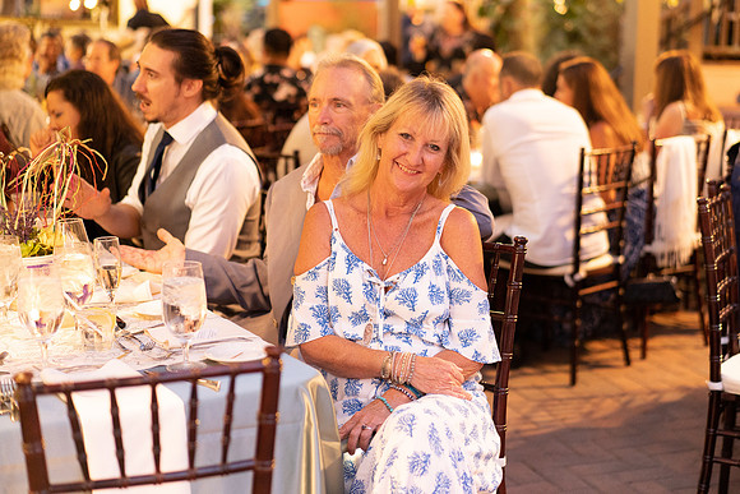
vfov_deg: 22.3
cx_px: 410
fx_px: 1252
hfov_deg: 32.9
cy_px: 221
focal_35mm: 61
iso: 3200
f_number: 2
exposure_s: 1/80
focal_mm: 55
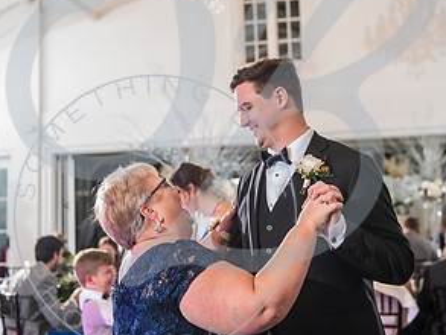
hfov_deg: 32.7
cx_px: 224
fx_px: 760
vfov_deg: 24.7
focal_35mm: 59
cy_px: 100
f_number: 2.8
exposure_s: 1/125
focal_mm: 40
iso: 1000
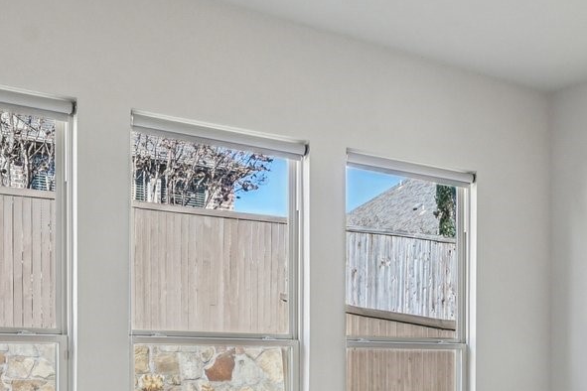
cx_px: 532
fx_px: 848
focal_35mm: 52
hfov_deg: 35.8
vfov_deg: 25.2
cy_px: 357
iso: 400
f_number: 8
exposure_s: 1/60
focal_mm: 15
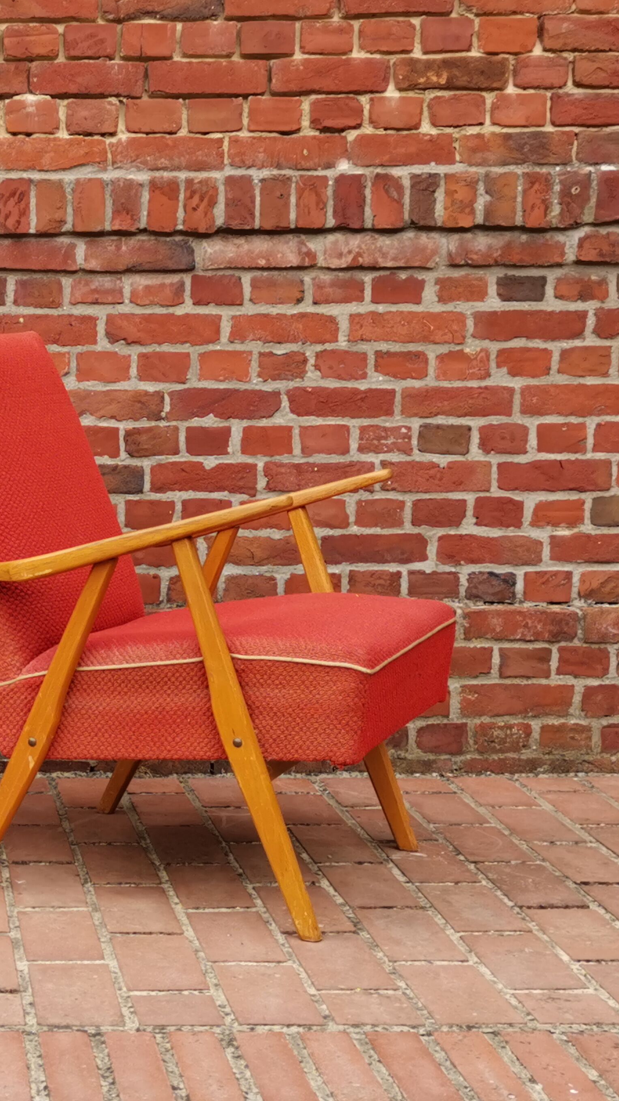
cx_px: -91
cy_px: 553
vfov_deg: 31.9
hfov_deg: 17.5
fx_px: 1926
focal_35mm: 66
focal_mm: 5.58
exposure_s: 1/503
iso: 50
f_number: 1.8
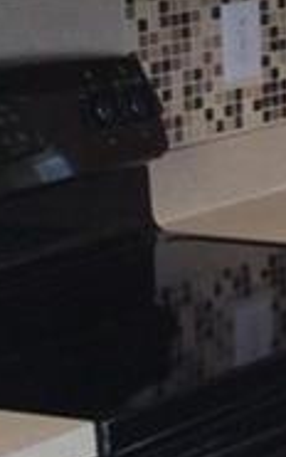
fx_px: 2327
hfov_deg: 6.0
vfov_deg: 11.1
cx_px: 1105
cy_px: 25
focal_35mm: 187
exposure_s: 1/24
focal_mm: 3.3
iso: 40
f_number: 2.4
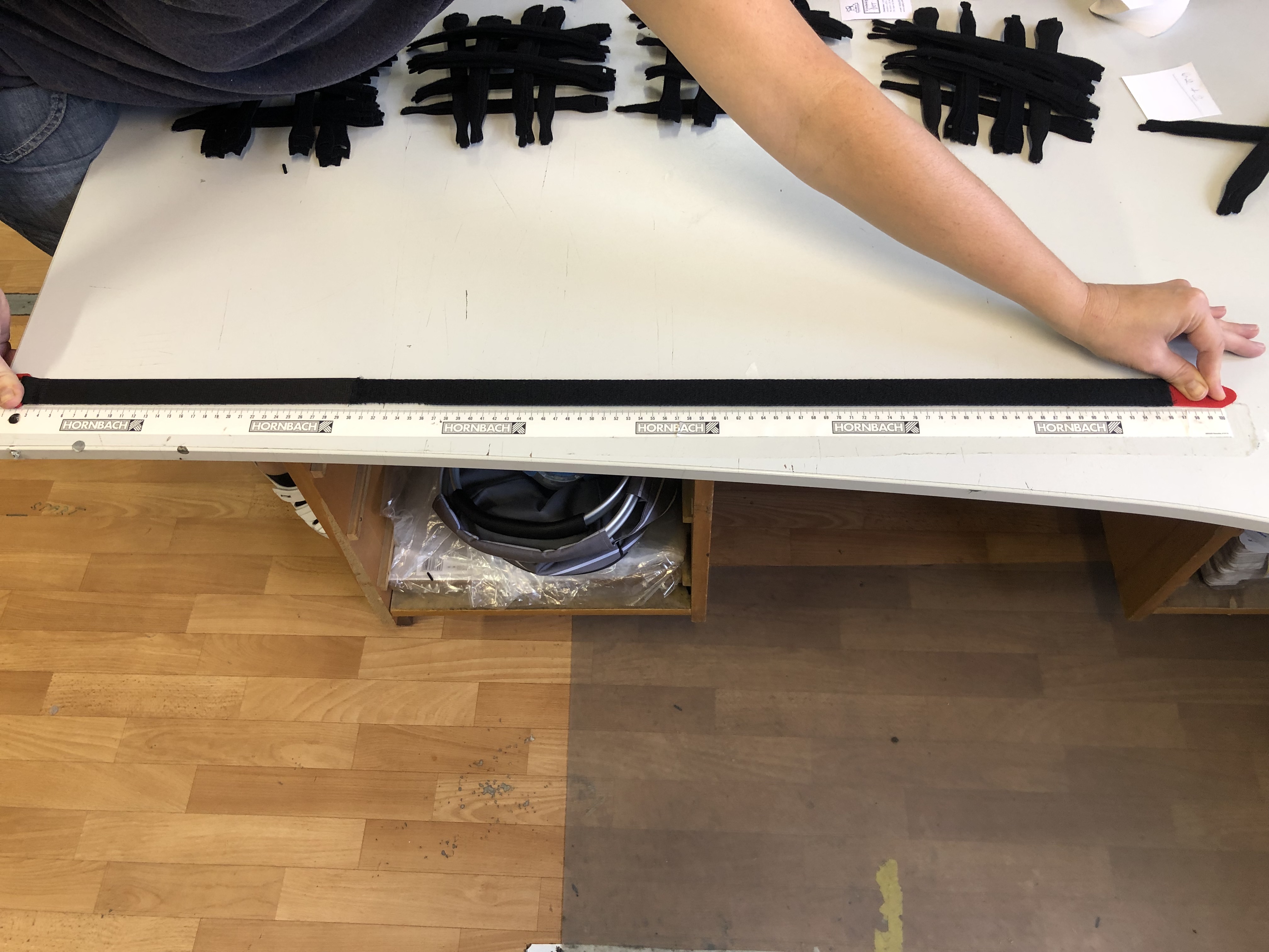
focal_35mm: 28
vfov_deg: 49.7
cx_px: 634
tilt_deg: -59.7
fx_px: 1026
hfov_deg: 63.4
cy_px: 476
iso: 40
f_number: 1.8
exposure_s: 1/20
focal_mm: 3.99
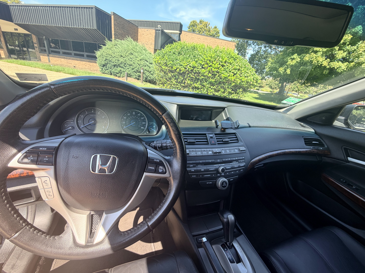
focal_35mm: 14
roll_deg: -7.2
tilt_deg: -22.3
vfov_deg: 85.7
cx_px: 182
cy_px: 136
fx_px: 148
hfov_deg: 102.1
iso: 40
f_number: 2.2
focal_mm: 2.22
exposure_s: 1/130
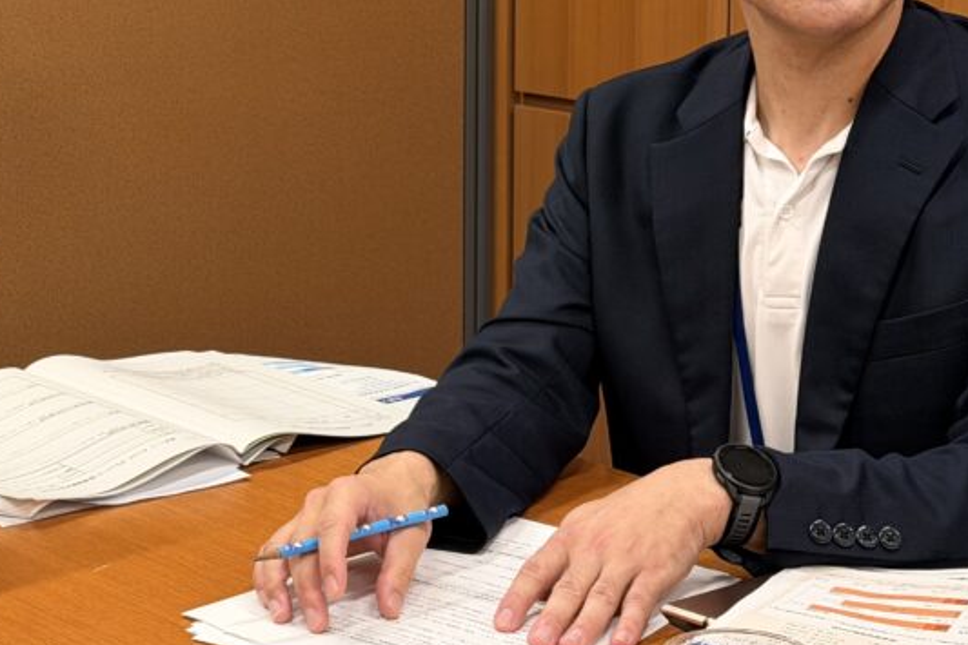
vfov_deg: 14.2
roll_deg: +1.1
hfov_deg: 20.9
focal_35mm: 96
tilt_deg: -10.0
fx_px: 2580
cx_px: 147
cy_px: 114
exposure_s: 1/50
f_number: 1.78
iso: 80
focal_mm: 6.76
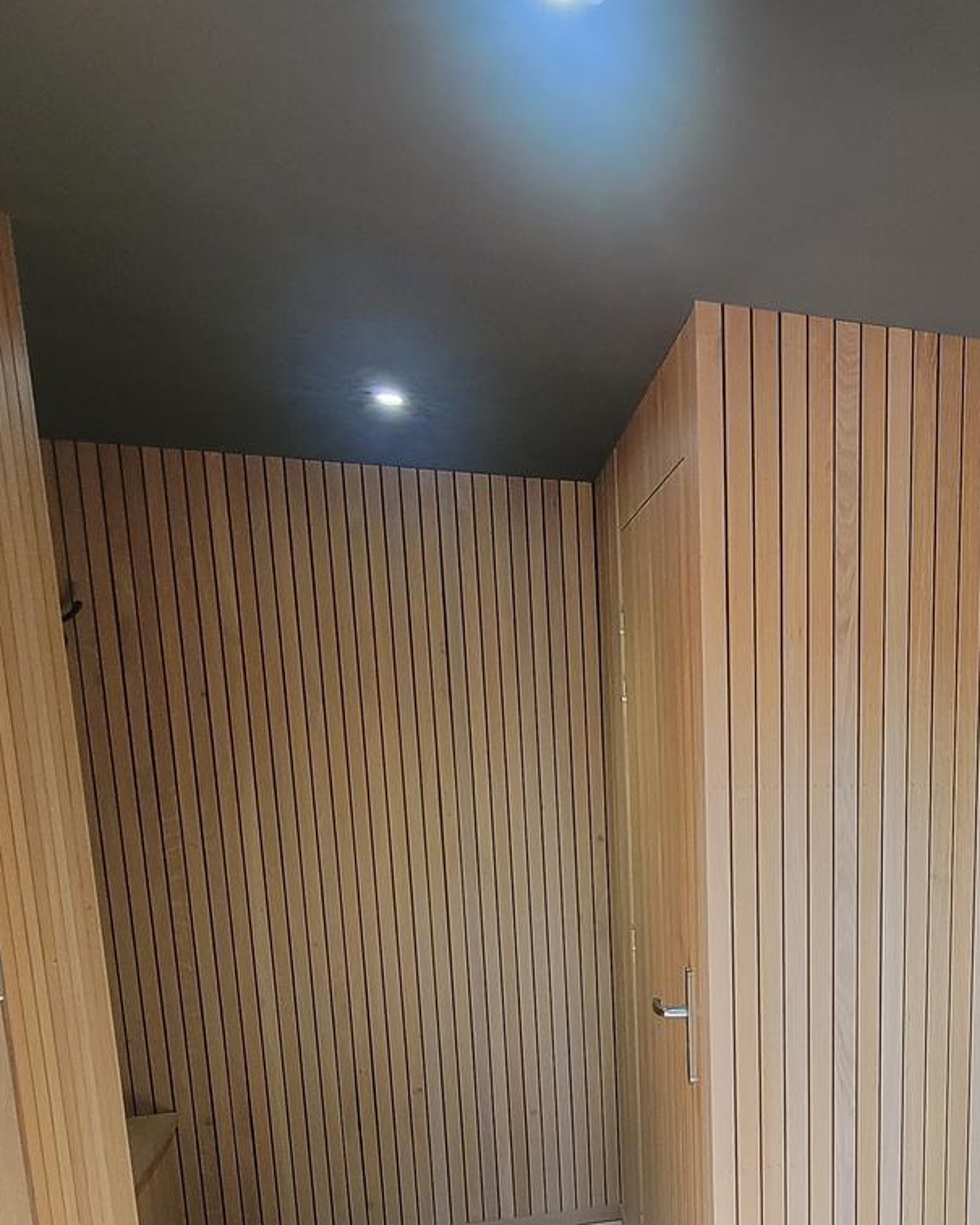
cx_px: 910
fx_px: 1051
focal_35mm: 29
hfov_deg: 44.7
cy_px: 924
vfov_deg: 57.3
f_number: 2.2
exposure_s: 1/50
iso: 160
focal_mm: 2.2
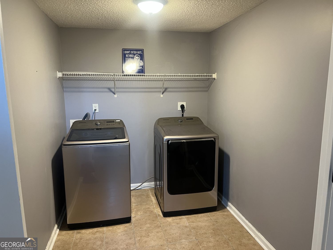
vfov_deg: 53.1
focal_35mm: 26
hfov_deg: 67.3
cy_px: 125
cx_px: 166
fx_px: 250
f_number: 1.5
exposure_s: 1/60
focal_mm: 5.7
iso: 320
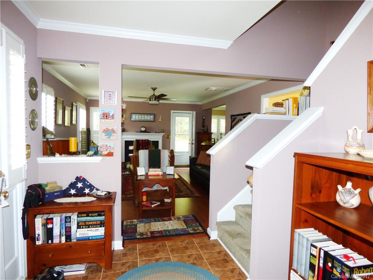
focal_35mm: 20
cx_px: 186
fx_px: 216
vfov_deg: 66.0
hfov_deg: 81.7
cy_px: 140
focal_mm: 3.58
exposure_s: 1/15
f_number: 3.5
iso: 100
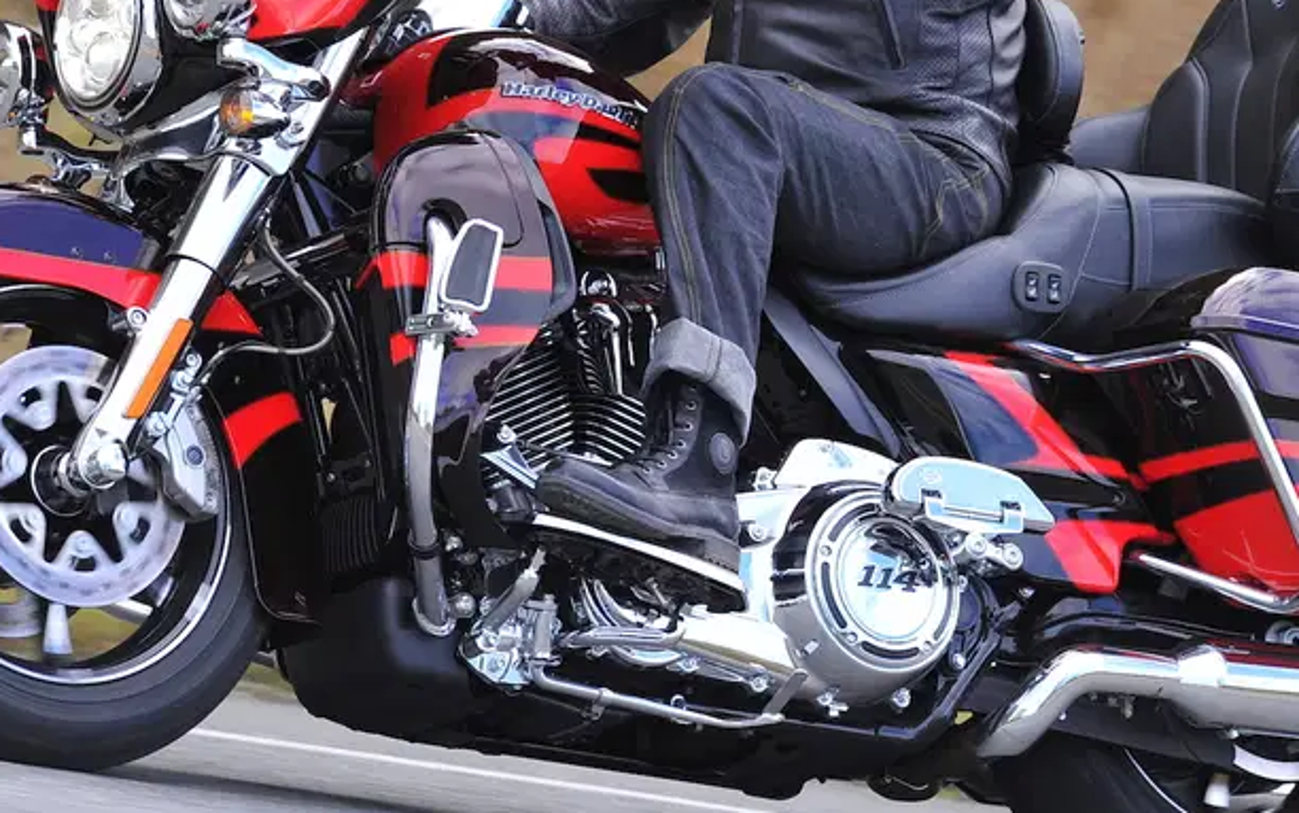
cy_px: 111
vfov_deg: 2.2
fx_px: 21214
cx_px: 705
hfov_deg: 3.5
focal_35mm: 599
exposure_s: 1/500
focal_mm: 300
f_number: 7.1
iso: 640
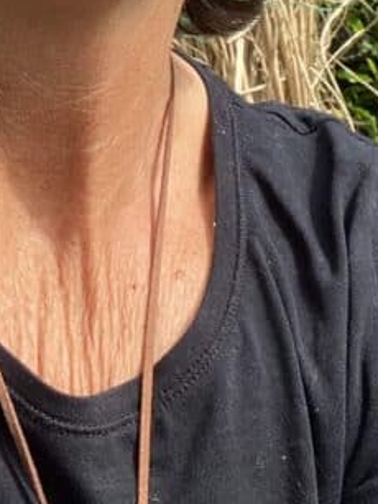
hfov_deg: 14.7
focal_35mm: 100
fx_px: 1457
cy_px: -245
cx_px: 69
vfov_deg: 17.7
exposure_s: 1/407
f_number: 2.2
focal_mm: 2.71
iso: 25
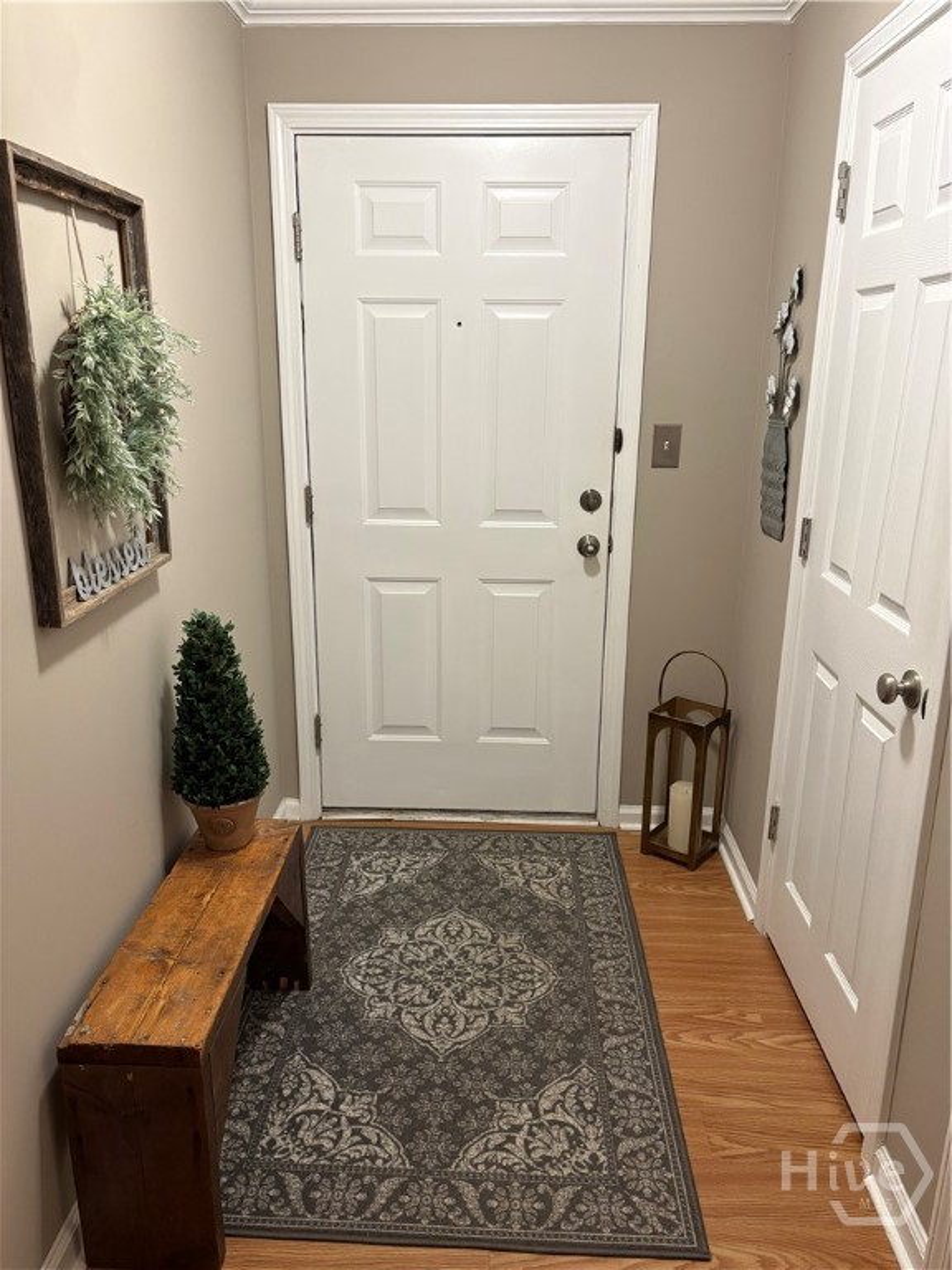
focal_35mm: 26
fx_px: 953
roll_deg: -1.3
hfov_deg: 53.1
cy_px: 635
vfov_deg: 67.3
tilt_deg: -16.3
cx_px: 476
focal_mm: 5.96
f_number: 1.6
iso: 200
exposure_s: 1/60
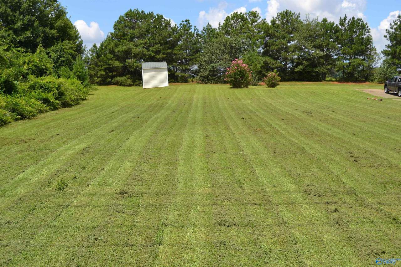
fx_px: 434
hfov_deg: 49.6
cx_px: 200
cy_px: 134
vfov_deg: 34.2
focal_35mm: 39
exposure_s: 1/250
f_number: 8
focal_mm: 26
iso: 100
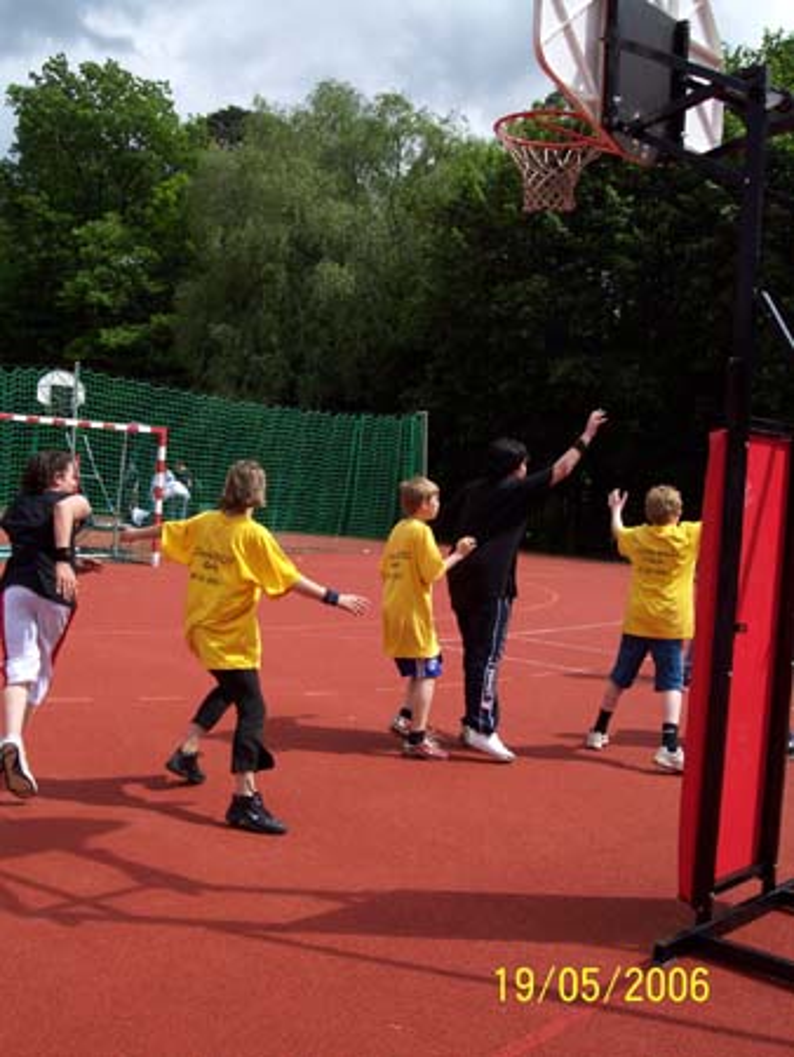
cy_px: 528
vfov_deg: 49.0
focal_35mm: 38
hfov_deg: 37.8
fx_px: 1161
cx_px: 397
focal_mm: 8
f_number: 4.8
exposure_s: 1/1000
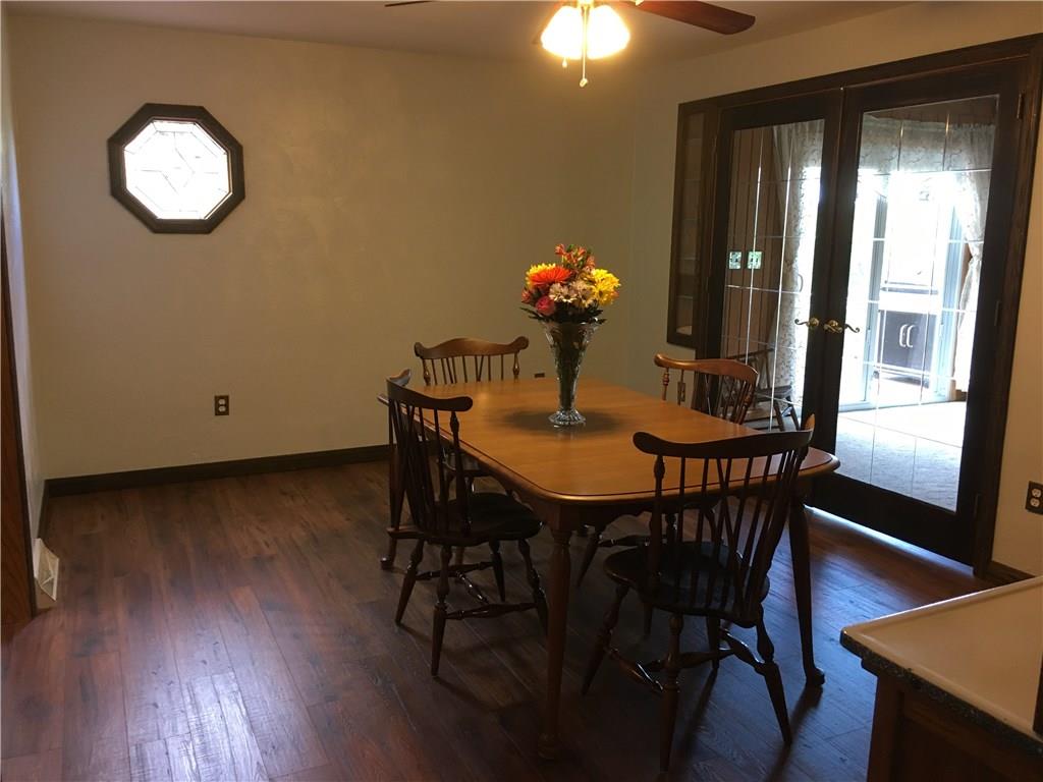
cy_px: 391
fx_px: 874
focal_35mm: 29
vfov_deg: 48.2
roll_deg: +0.8
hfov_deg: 61.7
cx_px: 522
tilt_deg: -10.9
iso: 100
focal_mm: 4.15
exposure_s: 1/30
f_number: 2.2
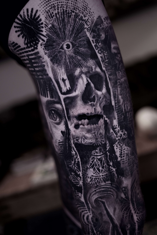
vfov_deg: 39.6
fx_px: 327
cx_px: 78
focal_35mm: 50
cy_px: 118
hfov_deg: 27.0
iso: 1250
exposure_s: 1/80
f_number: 1.8
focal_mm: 50
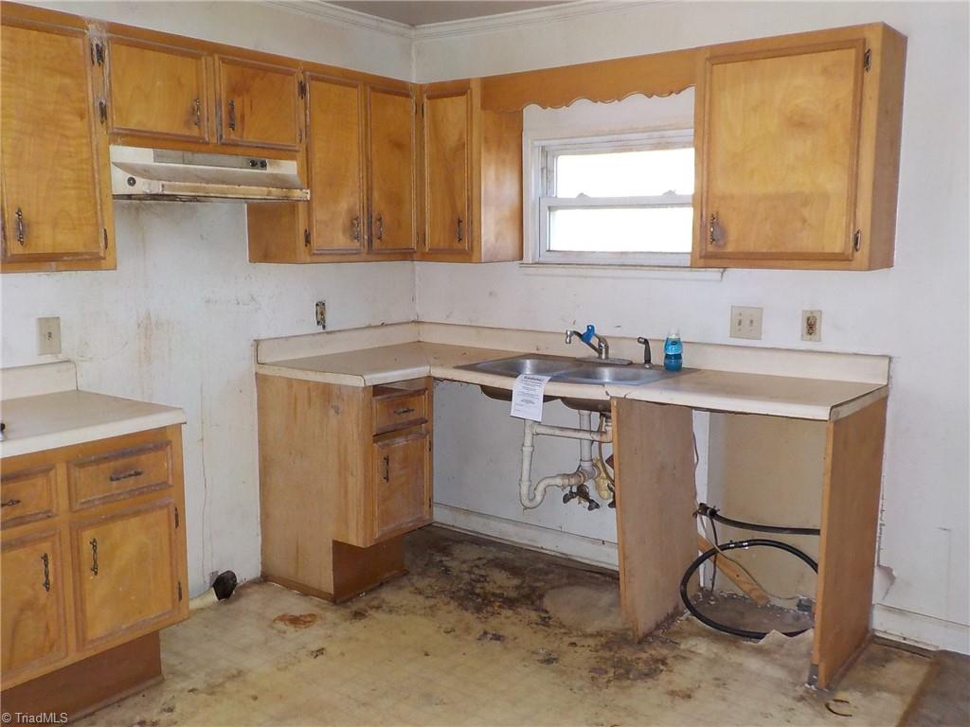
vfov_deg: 46.8
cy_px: 364
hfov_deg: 60.0
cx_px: 485
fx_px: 841
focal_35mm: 30
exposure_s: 1/30
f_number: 3.3
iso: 220
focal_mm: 4.1
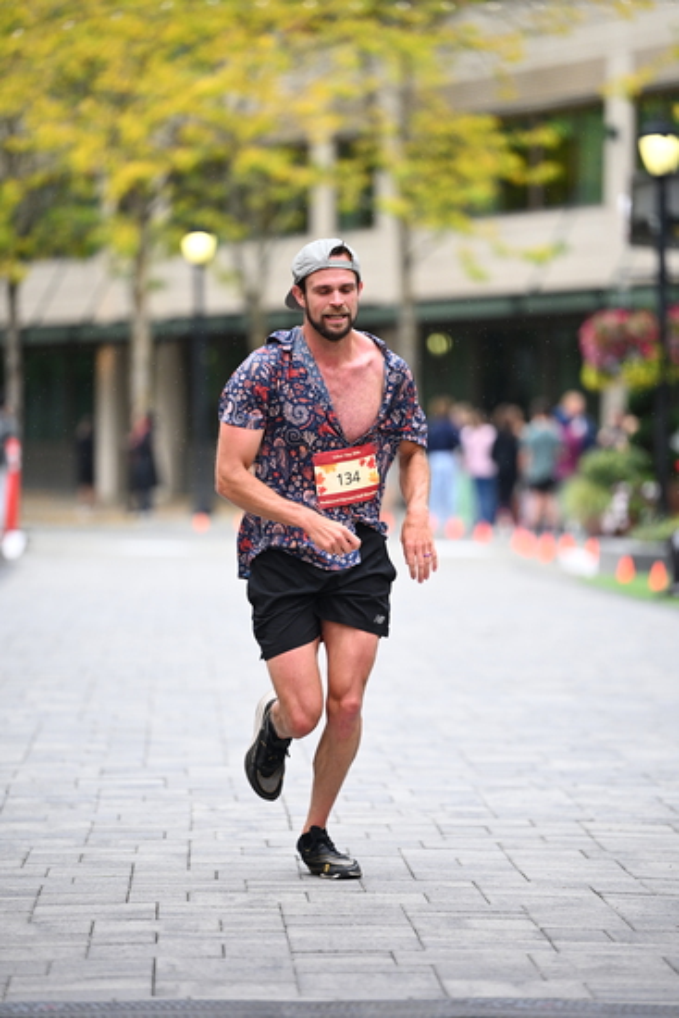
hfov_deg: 8.1
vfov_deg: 12.1
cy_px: 509
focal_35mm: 170
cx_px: 340
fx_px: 4806
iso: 1250
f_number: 2.8
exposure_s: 1/1600
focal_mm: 170
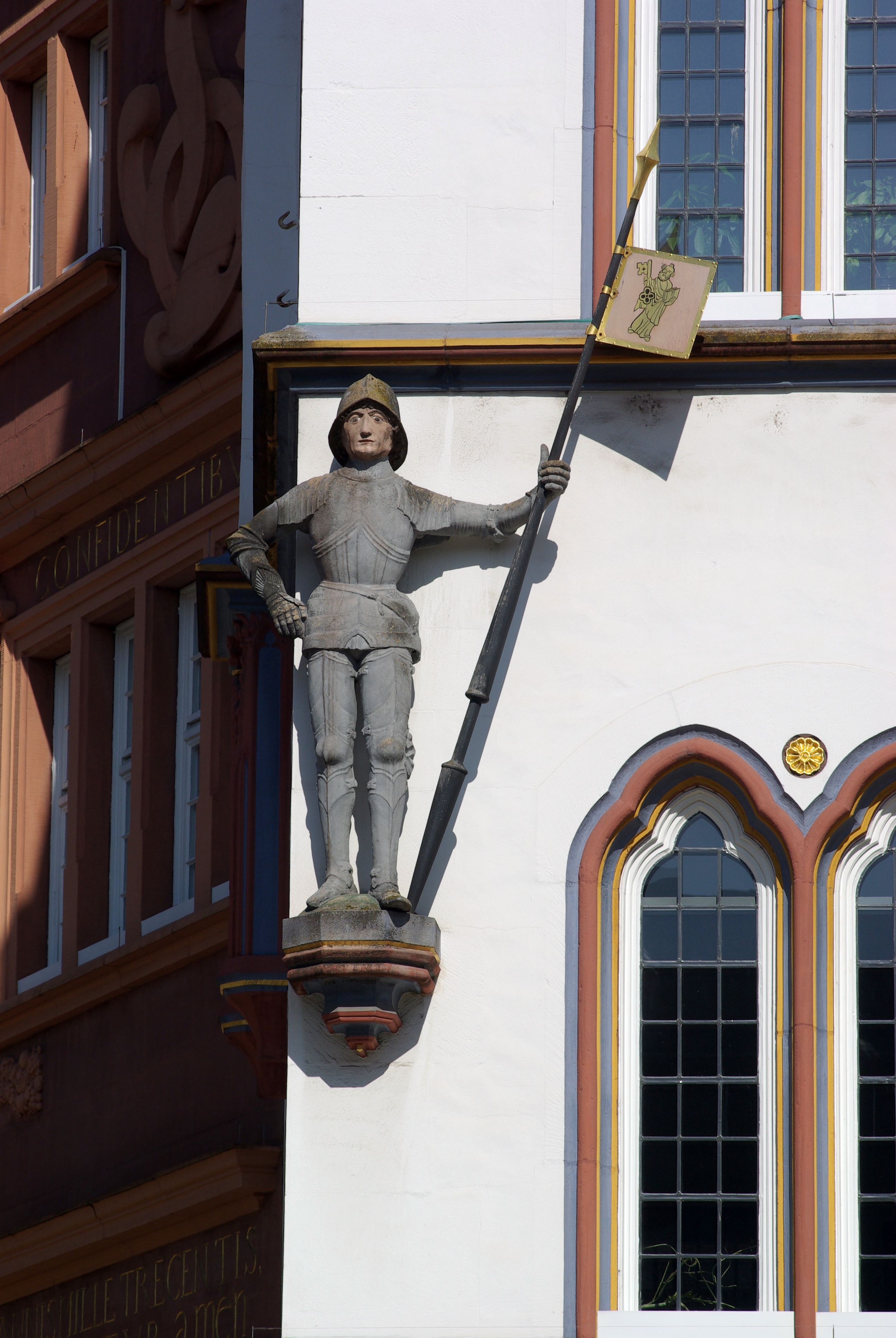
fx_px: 7147
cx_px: 448
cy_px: 669
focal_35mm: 192
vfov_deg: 10.7
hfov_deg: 7.2
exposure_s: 1/350
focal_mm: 128
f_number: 16
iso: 100
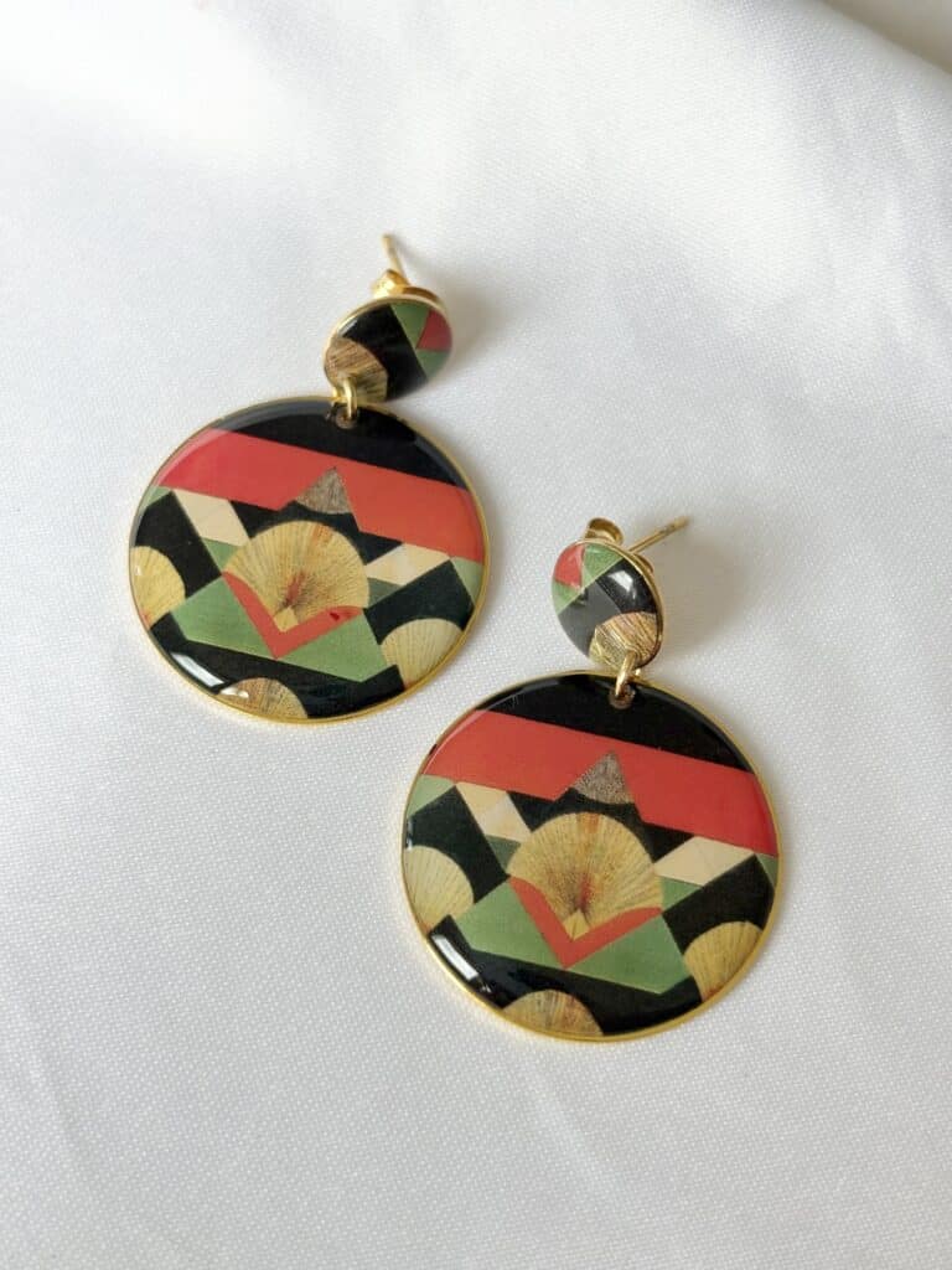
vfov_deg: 36.8
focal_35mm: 52
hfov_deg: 28.0
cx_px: 476
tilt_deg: -64.9
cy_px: 635
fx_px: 1907
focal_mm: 5.96
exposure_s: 1/515
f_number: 1.6
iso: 40
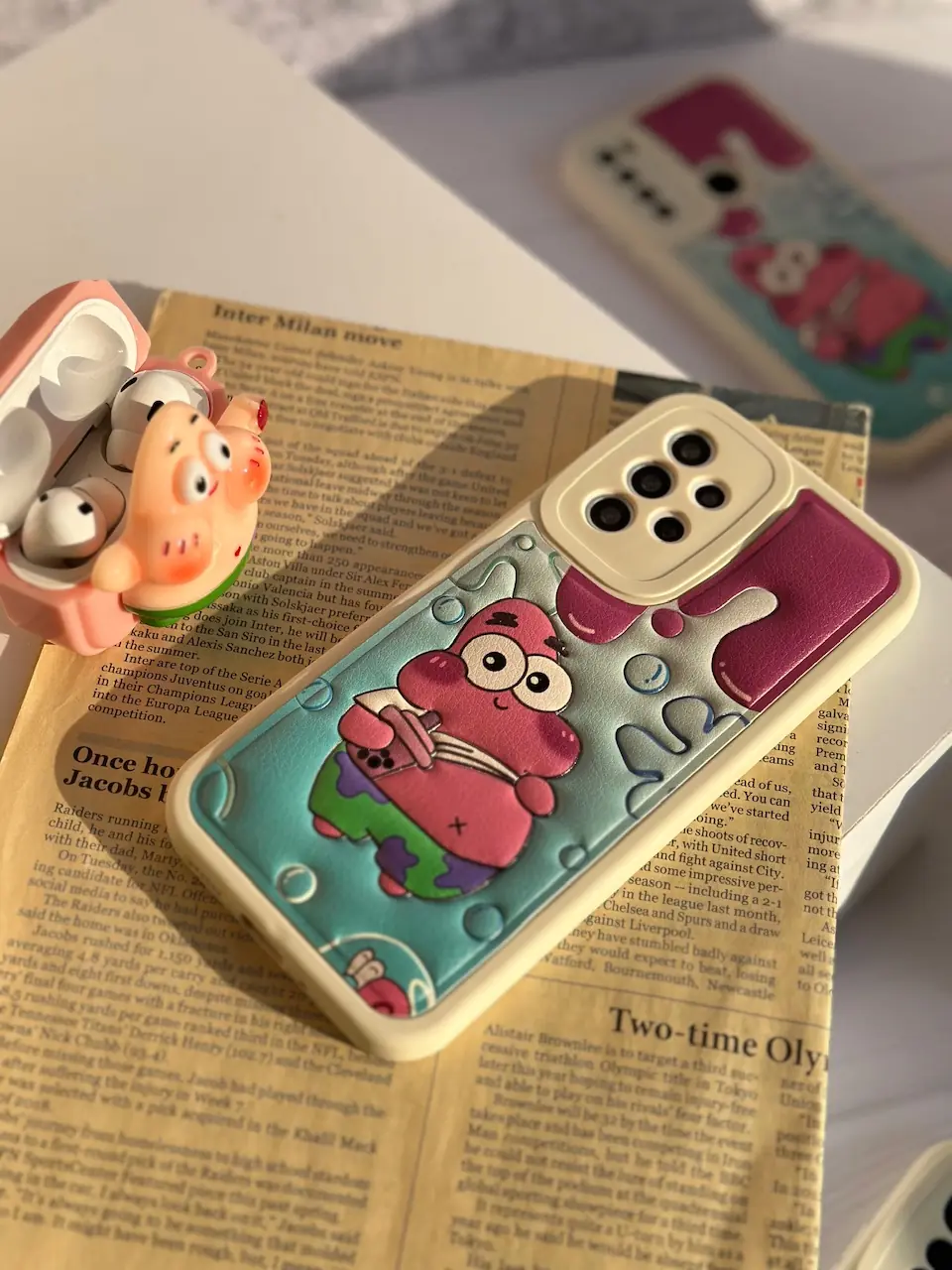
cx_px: 476
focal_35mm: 48
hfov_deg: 30.3
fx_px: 1760
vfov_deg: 39.7
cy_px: 635
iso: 100
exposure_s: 1/6211
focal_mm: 6.86
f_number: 1.78
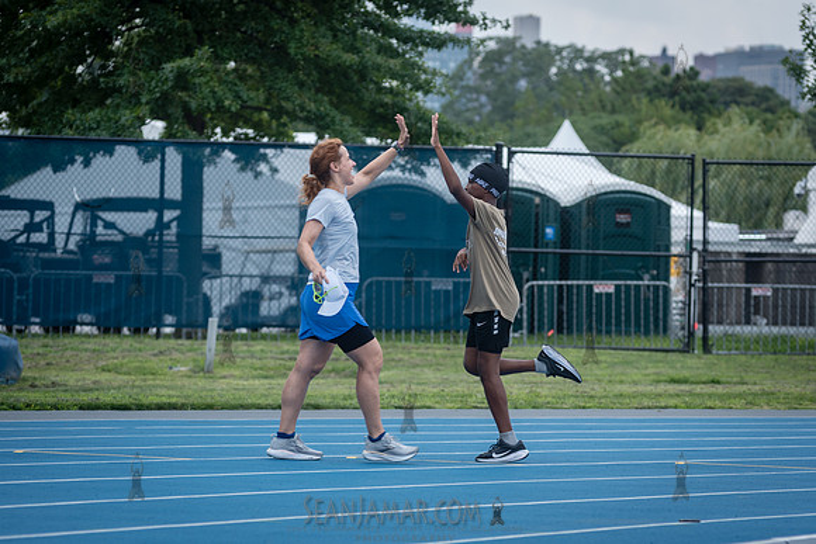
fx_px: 4442
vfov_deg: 7.0
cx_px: 478
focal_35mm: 196
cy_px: 290
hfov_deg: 10.5
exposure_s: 1/640
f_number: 5
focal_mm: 155
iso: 160
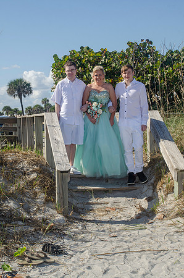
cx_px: 92
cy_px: 139
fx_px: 555
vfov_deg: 28.1
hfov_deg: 18.8
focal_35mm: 72
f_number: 9
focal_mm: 48
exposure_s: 1/250
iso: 100
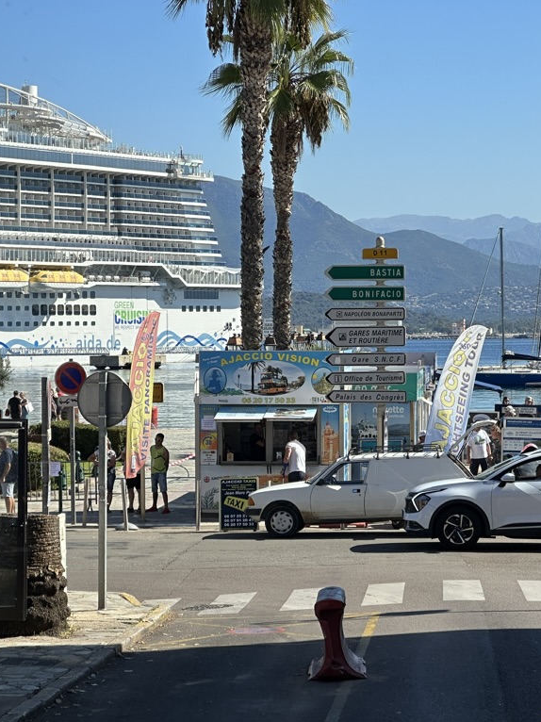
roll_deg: -0.7
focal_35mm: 103
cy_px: 361
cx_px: 236
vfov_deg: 19.1
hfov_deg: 14.4
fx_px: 2148
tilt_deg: +0.0
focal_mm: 9
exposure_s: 1/573
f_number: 2.8
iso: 32
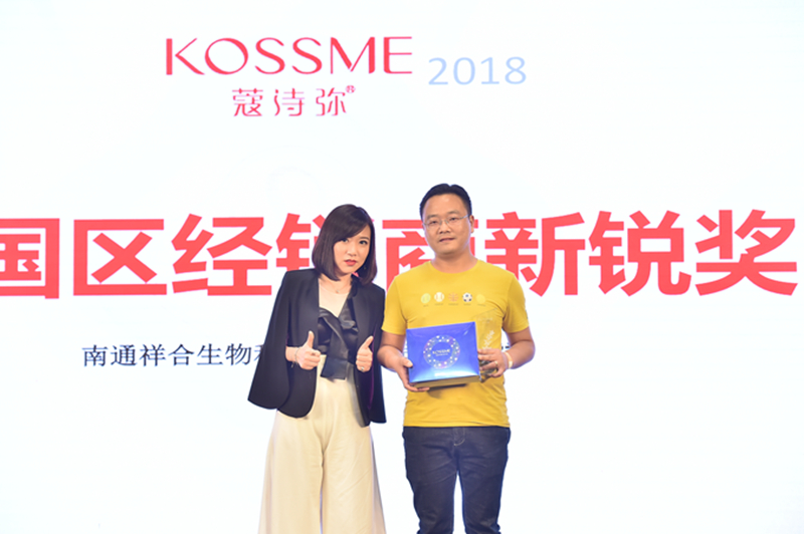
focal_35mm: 102
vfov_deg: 13.4
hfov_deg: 20.0
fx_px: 2276
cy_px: 267
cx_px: 402
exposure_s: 1/160
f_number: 5.6
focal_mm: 102
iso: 1250
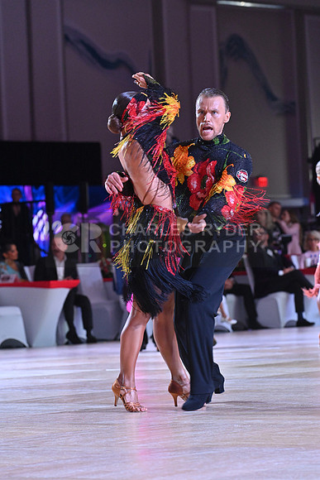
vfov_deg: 11.7
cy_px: 240
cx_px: 160
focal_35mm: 175
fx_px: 2332
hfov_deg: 7.9
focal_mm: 175
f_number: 6.3
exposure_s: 1/400
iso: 4000
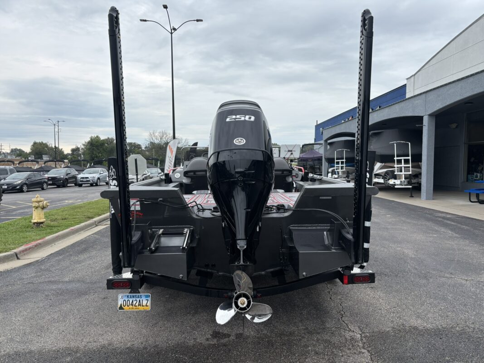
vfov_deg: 53.1
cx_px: 242
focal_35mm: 26
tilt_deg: -2.6
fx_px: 363
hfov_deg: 67.3
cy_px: 182
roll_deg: +0.2
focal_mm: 5.96
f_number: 1.6
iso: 50
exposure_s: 1/1876
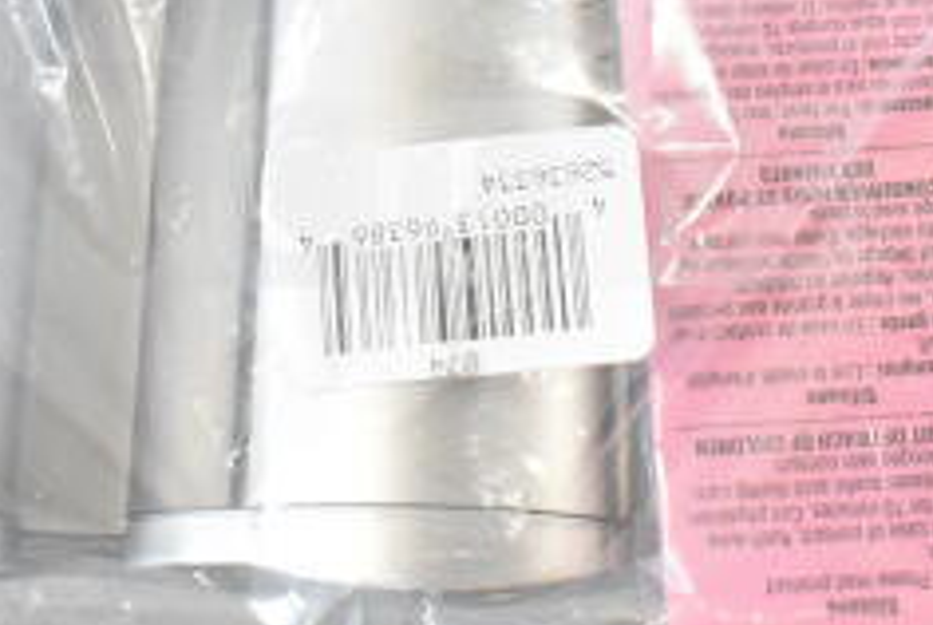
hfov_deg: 24.9
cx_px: 419
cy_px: -26
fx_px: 2109
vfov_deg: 16.4
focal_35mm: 81
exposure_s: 1/100
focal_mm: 21
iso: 1600
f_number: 5
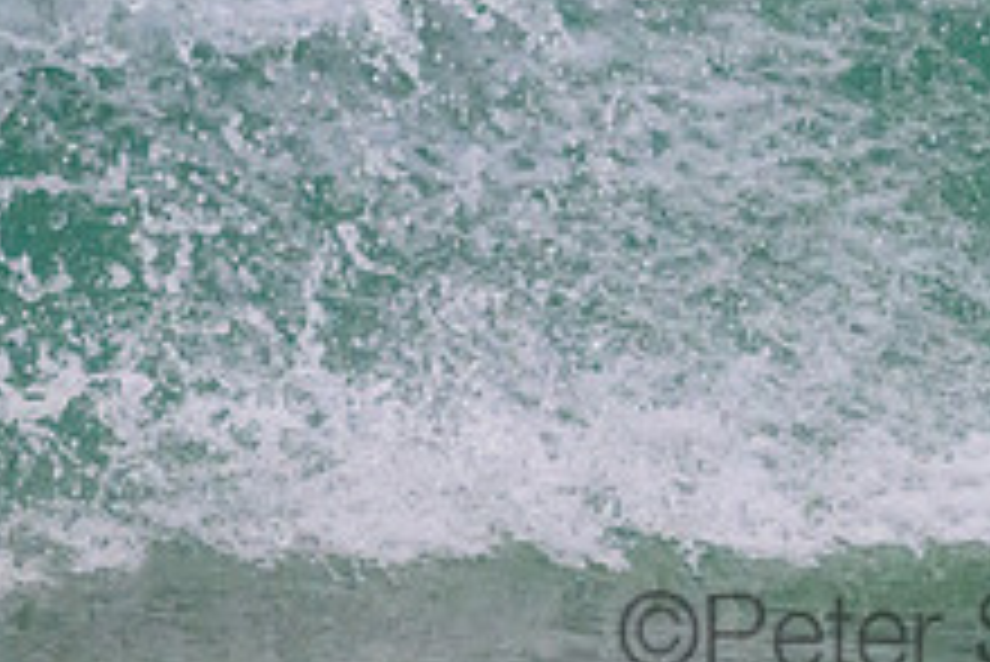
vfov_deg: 0.7
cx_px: 968
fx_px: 58144
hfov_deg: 1.0
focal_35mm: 2113
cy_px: -115
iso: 14400
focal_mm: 800
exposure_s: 1/2000
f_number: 11
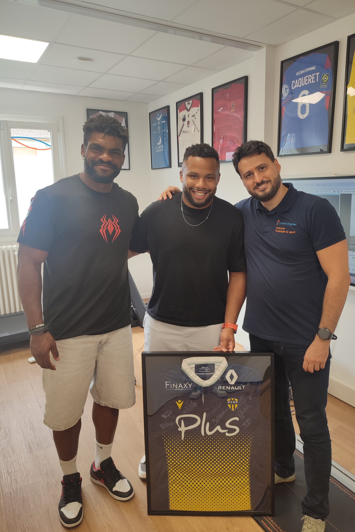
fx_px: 370
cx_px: 191
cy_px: 266
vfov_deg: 71.5
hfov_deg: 51.2
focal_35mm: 25
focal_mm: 5.89
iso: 59
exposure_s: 1/33
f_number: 1.89
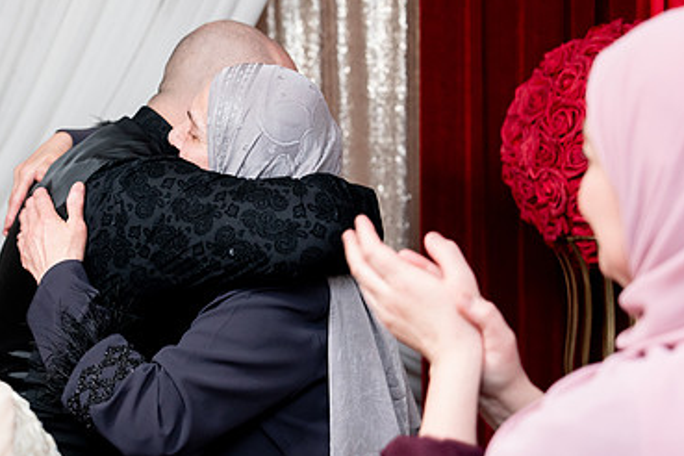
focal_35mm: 77
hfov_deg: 26.1
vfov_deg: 17.7
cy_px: 292
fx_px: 1463
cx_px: 193
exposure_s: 1/160
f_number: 2.8
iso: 2500
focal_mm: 49
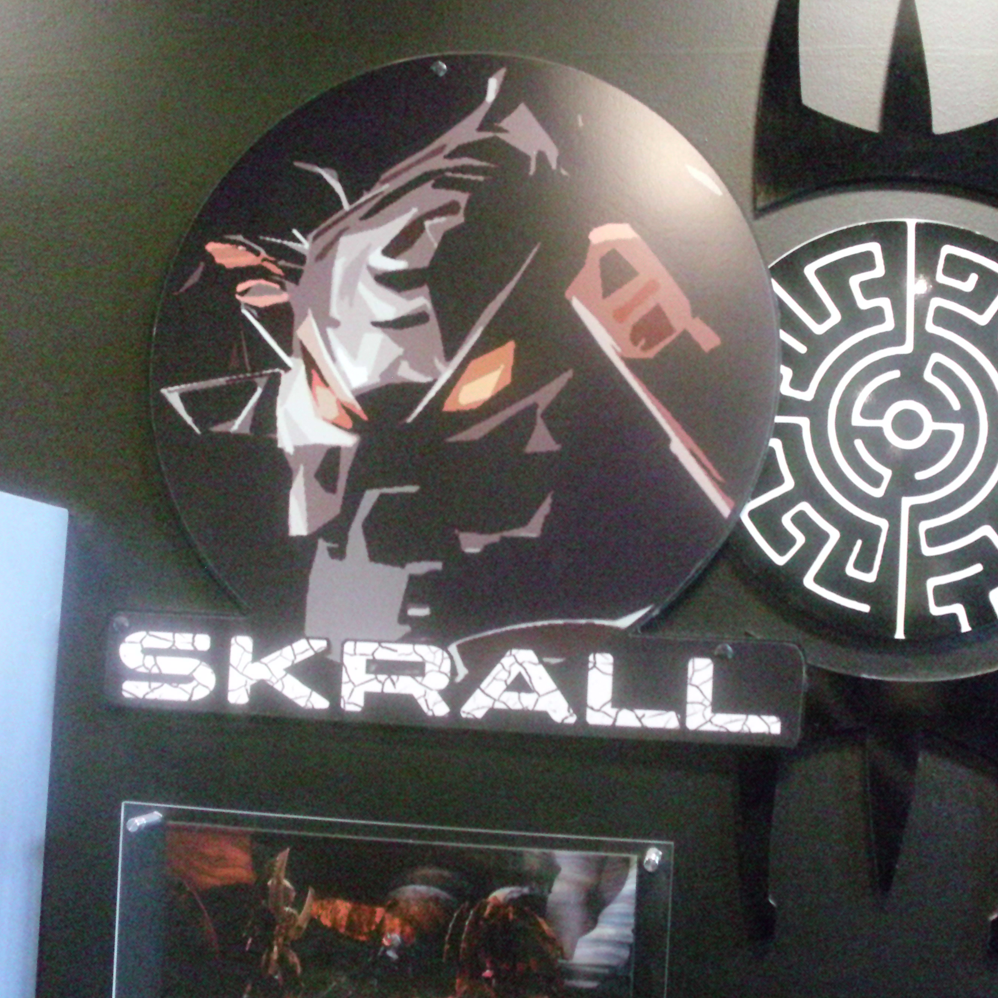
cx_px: 499
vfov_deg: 37.6
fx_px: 1468
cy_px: 501
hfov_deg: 37.6
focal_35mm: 45
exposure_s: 1/60
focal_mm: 6.3
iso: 1600
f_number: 3.1
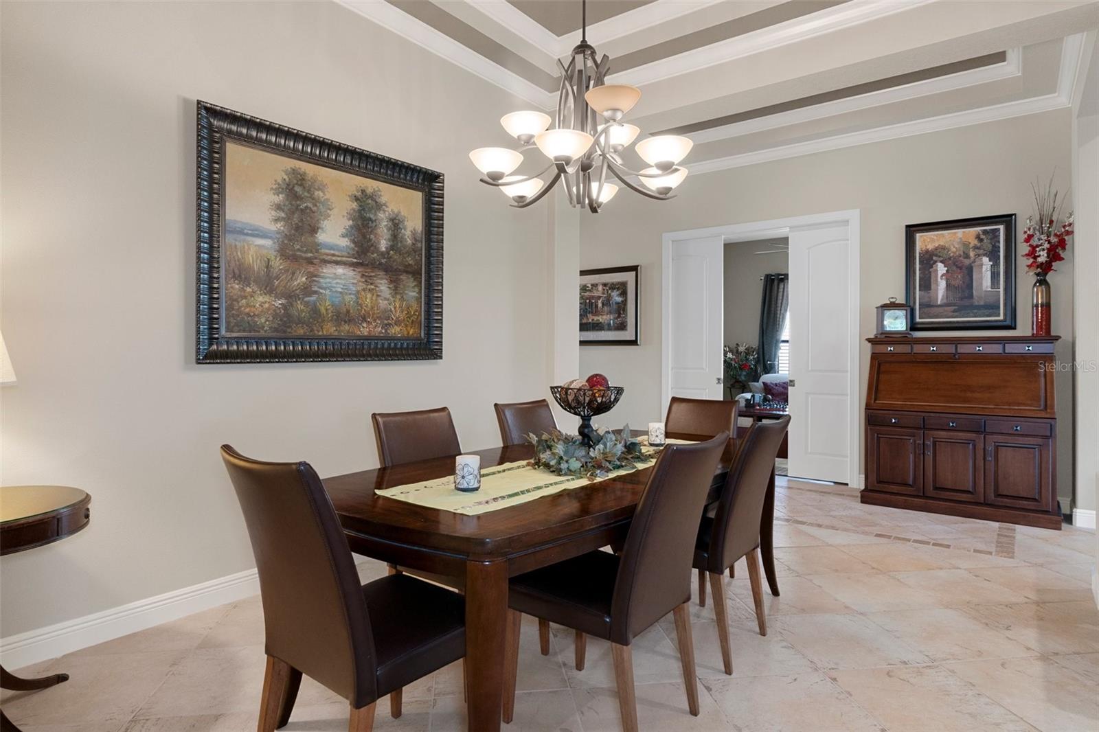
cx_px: 550
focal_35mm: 20
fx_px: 595
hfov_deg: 85.4
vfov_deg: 63.2
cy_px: 366
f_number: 8
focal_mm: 13
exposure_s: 1/2.5
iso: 320
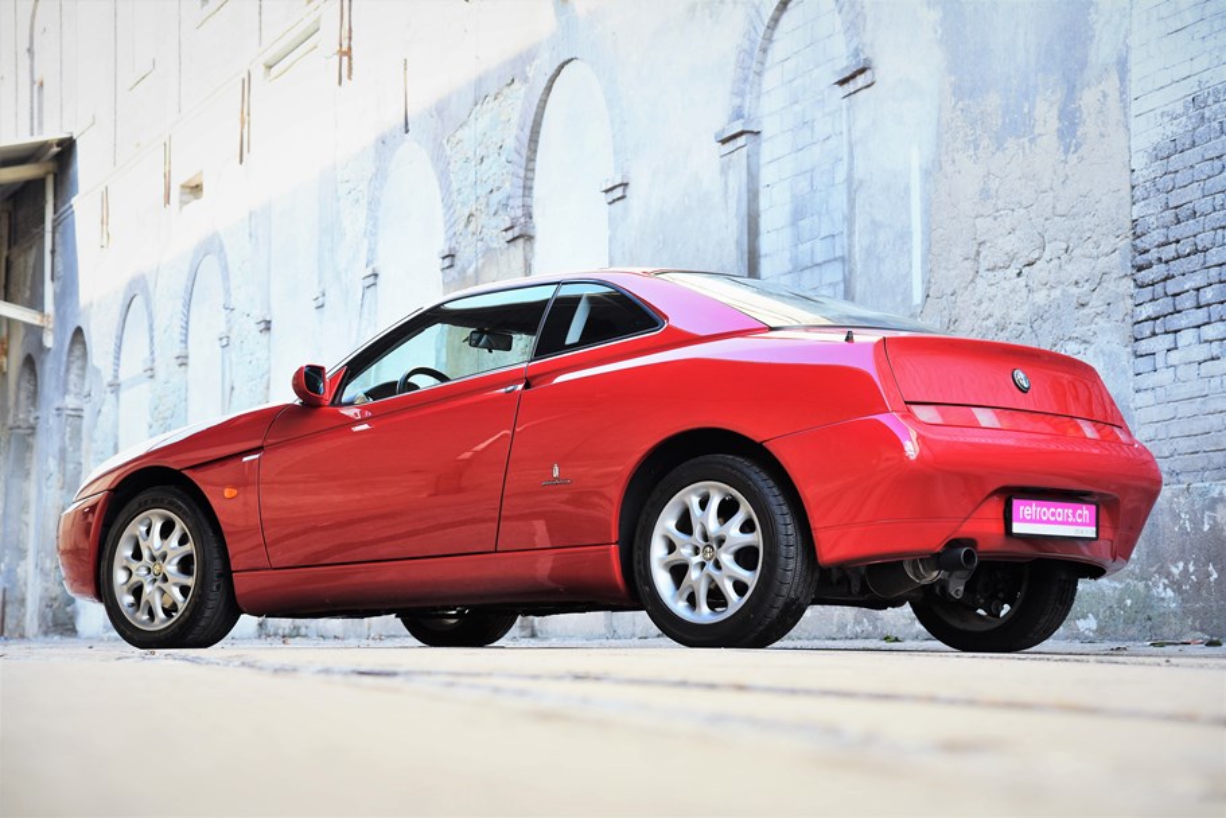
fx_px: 2657
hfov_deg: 26.0
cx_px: 613
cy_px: 409
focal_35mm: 78
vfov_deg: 17.5
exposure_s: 1/160
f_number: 6.3
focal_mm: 78
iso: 400
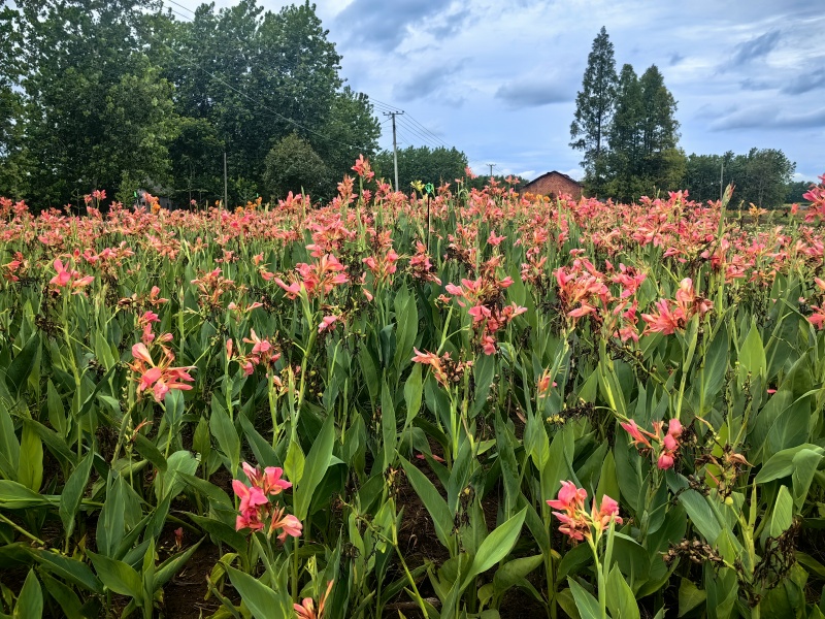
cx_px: 412
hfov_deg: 65.3
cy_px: 310
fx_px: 643
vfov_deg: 51.4
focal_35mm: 27
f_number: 2
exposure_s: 1/3891
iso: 50
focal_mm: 5.75
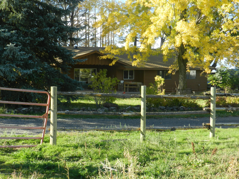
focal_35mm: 53
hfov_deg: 36.2
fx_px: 366
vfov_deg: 27.5
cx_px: 120
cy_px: 90
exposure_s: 1/250
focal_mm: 9.4
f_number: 4.4
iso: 160
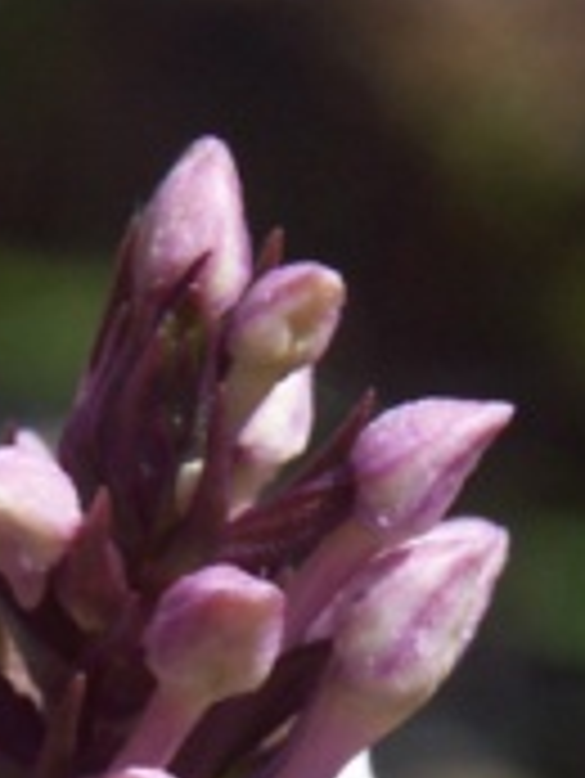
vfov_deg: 2.5
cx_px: -18
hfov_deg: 1.9
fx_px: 17802
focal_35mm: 791
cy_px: 1183
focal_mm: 43.52
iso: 100
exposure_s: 1/640
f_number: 7.1
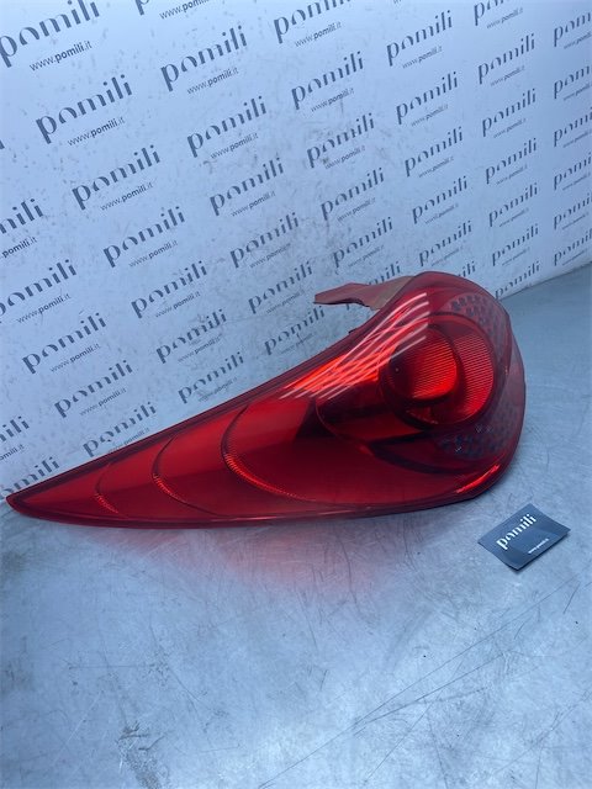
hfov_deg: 53.1
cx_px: 296
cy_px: 394
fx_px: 593
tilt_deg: -34.3
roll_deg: +7.2
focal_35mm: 26
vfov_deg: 67.3
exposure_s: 1/1043
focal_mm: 4.25
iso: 32
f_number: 1.8
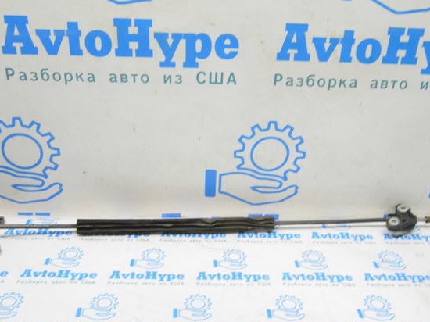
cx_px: 220
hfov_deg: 48.4
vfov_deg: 37.2
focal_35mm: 39
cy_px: 162
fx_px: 479
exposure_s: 1/15
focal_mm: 23
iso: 6400
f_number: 20
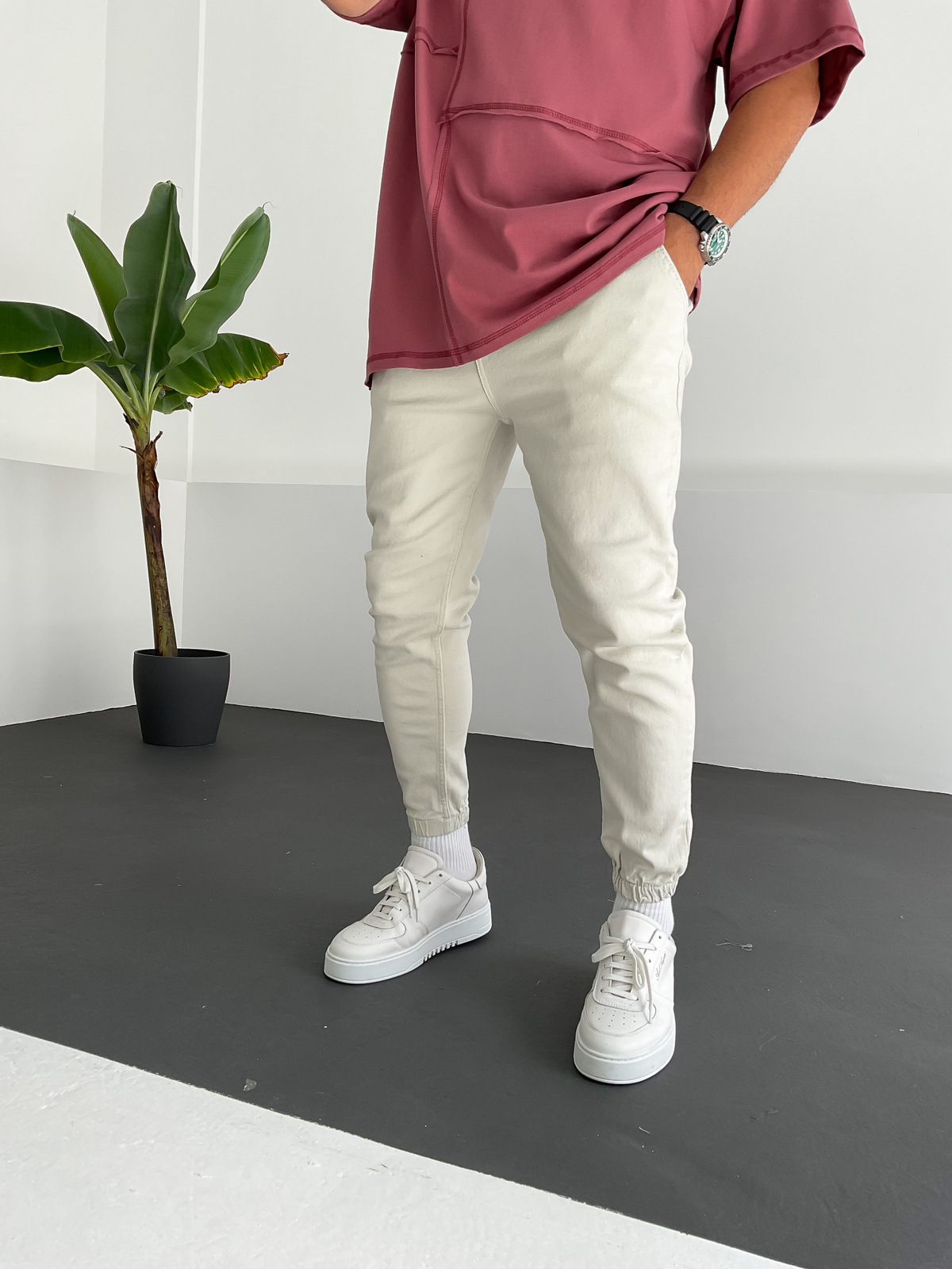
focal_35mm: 29
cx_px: 476
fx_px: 1063
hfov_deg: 48.2
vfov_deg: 61.7
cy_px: 634
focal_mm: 3
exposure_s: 1/290
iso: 16
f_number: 1.8
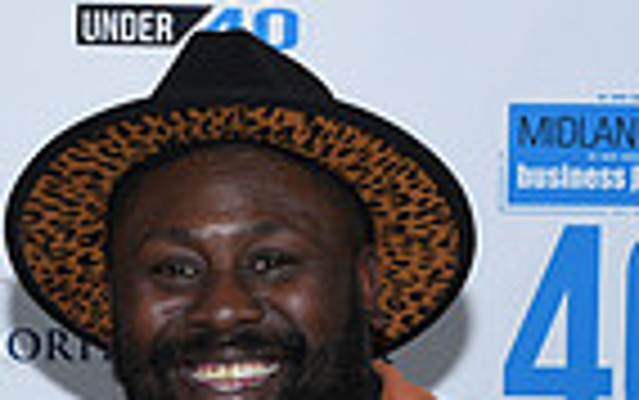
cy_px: 721
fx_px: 3259
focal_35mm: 187
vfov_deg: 6.9
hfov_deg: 11.1
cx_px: 45
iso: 1600
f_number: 7.1
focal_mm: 45
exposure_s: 1/200
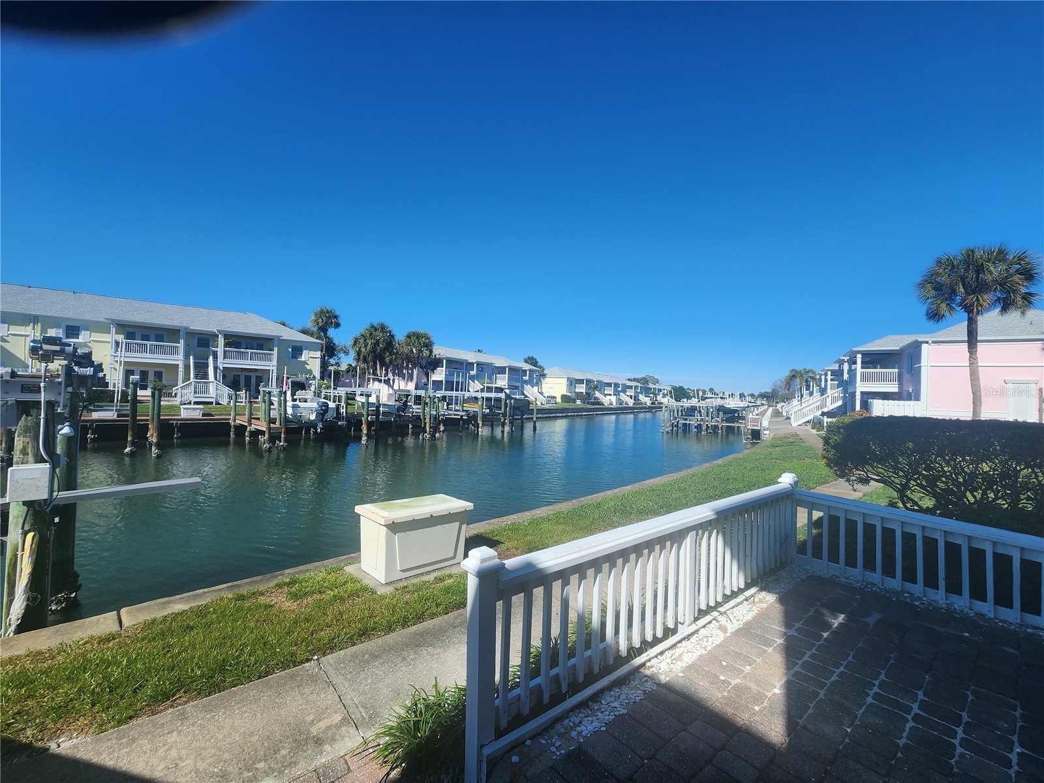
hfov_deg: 106.2
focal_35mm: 13
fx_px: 392
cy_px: 392
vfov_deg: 89.9
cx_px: 522
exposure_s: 1/2391
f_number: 2.2
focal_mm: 2.2
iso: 50
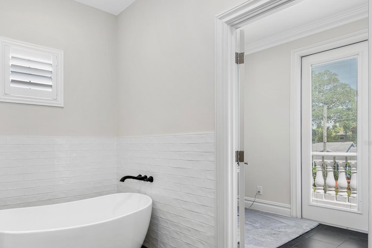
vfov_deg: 54.9
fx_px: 238
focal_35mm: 23
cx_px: 153
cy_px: 143
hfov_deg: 75.4
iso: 800
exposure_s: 1/20
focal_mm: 18
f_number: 8
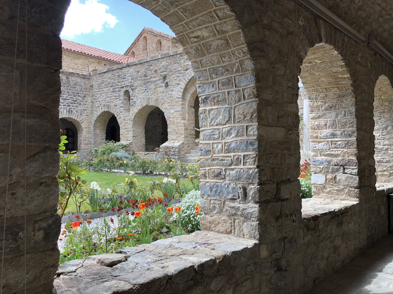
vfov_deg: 49.7
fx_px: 318
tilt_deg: +2.4
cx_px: 196
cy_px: 147
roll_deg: +0.2
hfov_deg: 63.4
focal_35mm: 28
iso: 20
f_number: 1.8
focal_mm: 4
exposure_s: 1/187
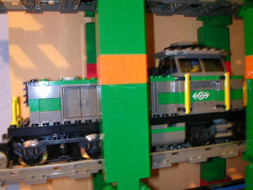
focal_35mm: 37
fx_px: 270
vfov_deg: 38.7
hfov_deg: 50.1
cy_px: 95
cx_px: 126
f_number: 4.5
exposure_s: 1
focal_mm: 5.6
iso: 200
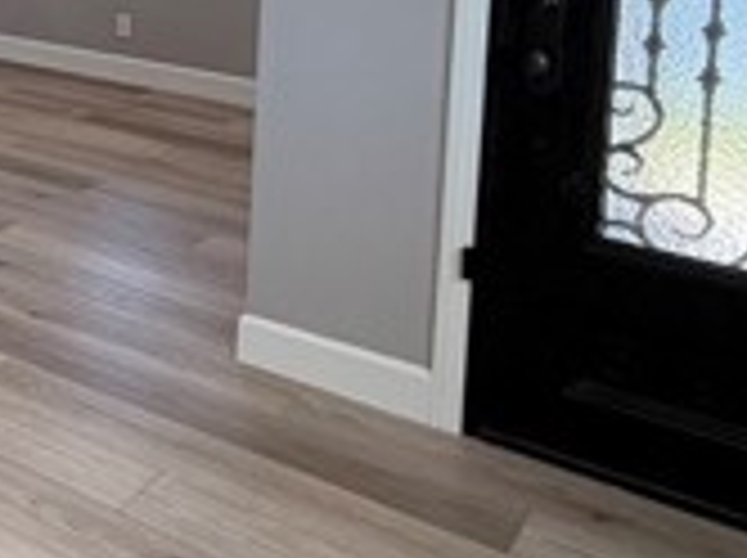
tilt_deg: -4.4
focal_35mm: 54
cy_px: -117
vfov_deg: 24.4
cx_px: -360
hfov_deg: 26.4
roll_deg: -0.2
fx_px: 1164
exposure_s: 1/120
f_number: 2.2
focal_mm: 2.22
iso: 125
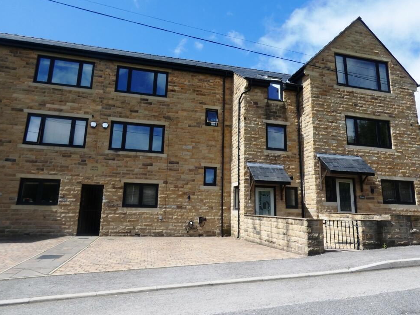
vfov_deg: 63.4
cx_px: 202
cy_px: 157
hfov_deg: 79.0
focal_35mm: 21
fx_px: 255
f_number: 3.2
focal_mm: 3.6
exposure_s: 1/800
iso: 80
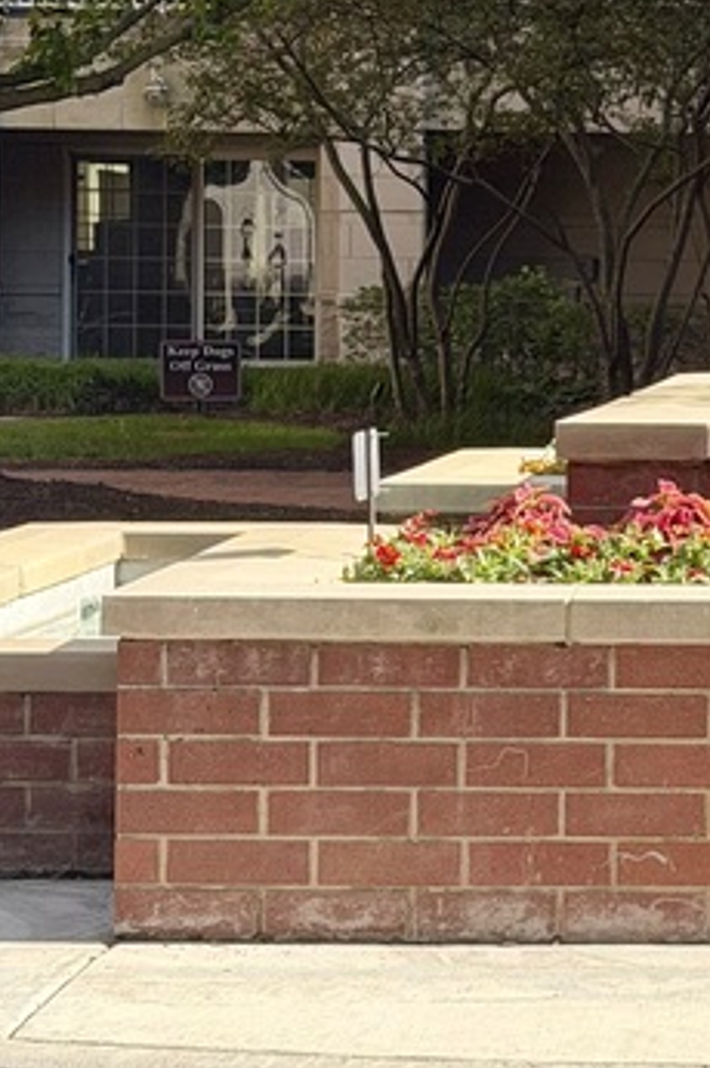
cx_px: 1071
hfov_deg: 8.6
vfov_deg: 13.2
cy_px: 324
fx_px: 4624
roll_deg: -0.7
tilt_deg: -0.9
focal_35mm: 156
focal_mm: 6.76
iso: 80
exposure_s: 1/1838
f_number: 1.78
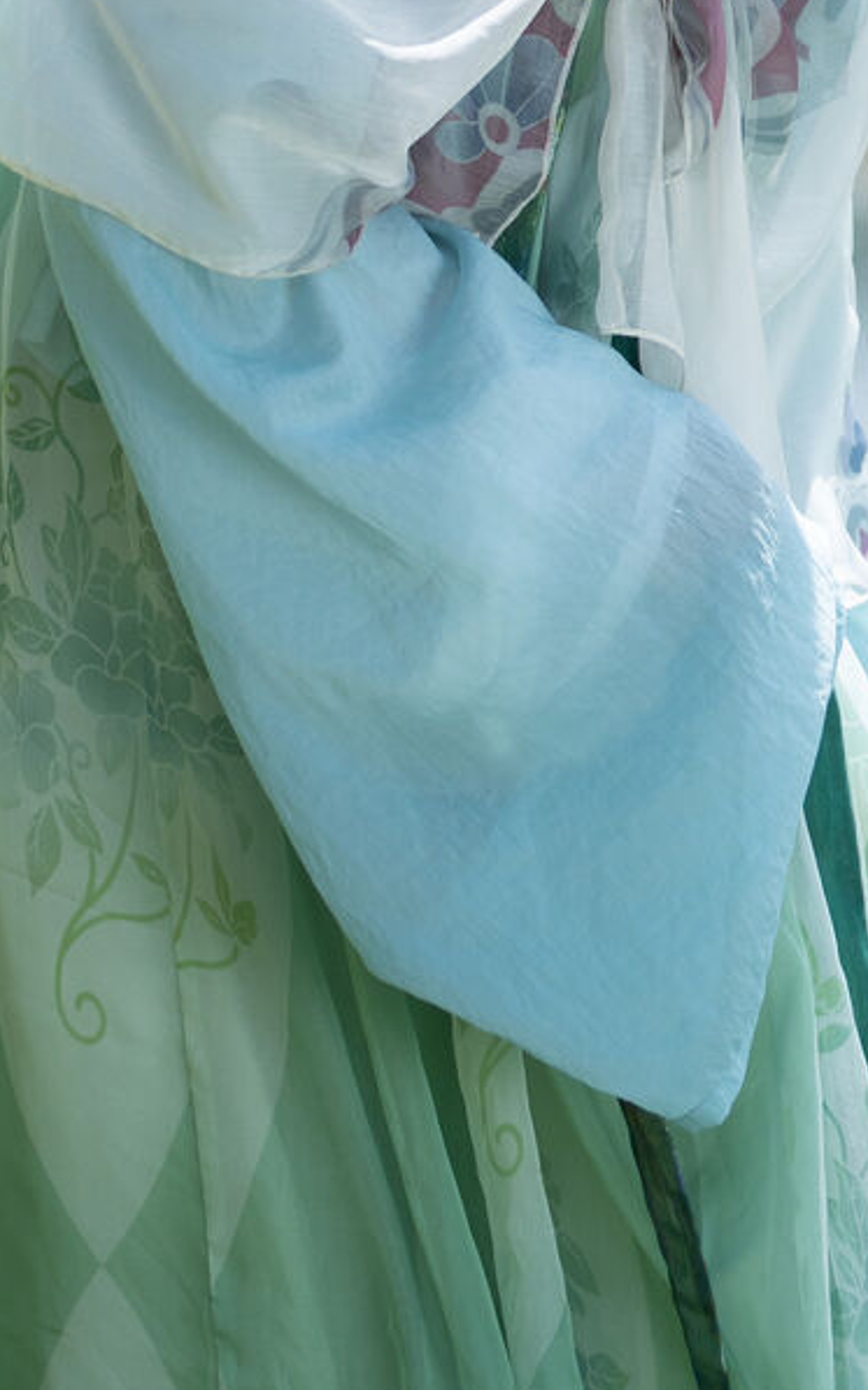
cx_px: 1187
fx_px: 13970
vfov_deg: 5.7
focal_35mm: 369
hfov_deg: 3.5
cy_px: 370
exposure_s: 1/2000
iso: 100
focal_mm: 120
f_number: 2.8
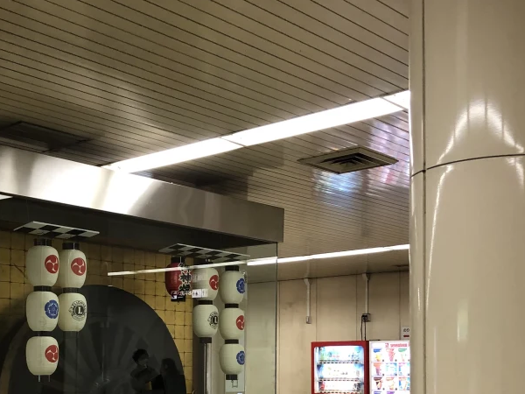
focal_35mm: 56
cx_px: 166
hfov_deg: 34.0
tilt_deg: +2.4
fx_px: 849
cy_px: 362
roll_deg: -0.3
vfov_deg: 25.2
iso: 40
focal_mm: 4
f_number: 1.8
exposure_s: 1/15
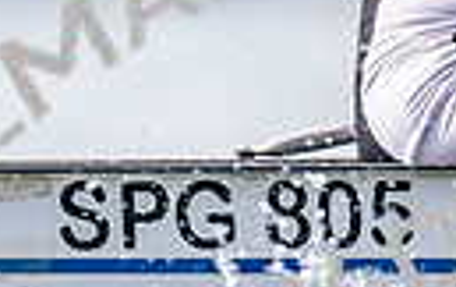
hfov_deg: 0.5
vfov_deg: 0.3
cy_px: -248
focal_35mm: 4124
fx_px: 51318
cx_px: 488
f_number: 5
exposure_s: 1/2500
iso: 280
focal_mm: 600
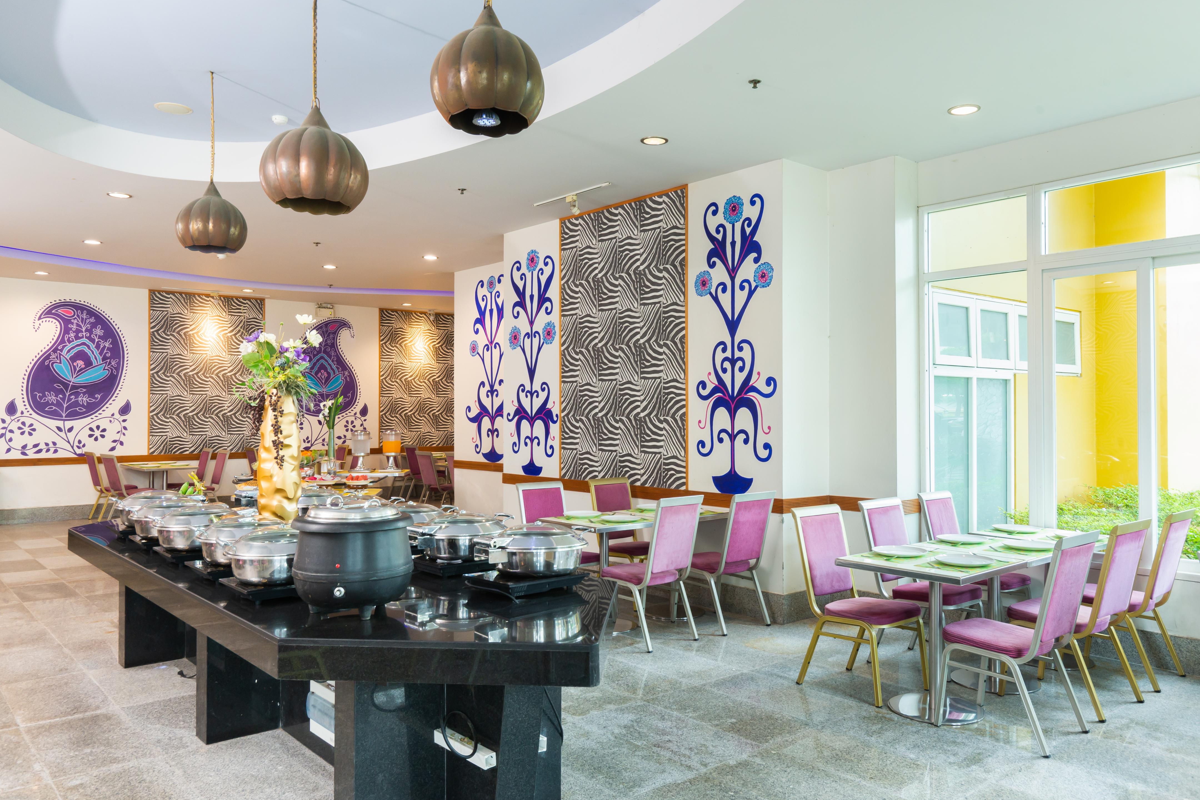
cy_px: 402
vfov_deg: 51.3
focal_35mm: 25
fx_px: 833
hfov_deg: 71.5
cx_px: 616
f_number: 11
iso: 400
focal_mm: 24
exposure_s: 1/2.5
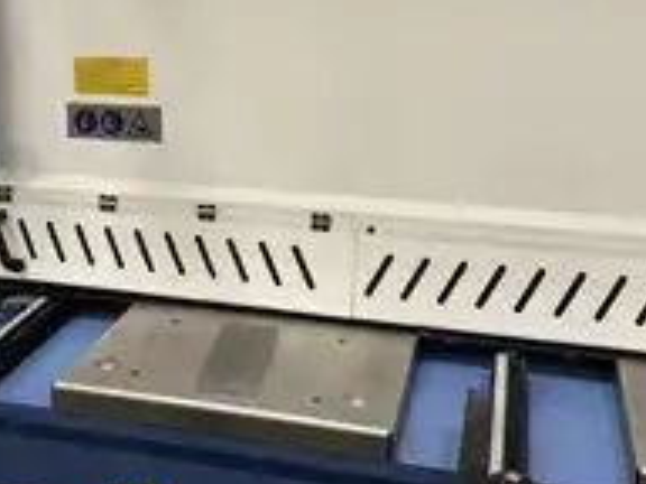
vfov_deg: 28.6
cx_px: 209
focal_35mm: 50
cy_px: 118
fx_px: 933
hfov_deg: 37.7
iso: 200
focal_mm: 6.8
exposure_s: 1/92
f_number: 1.8
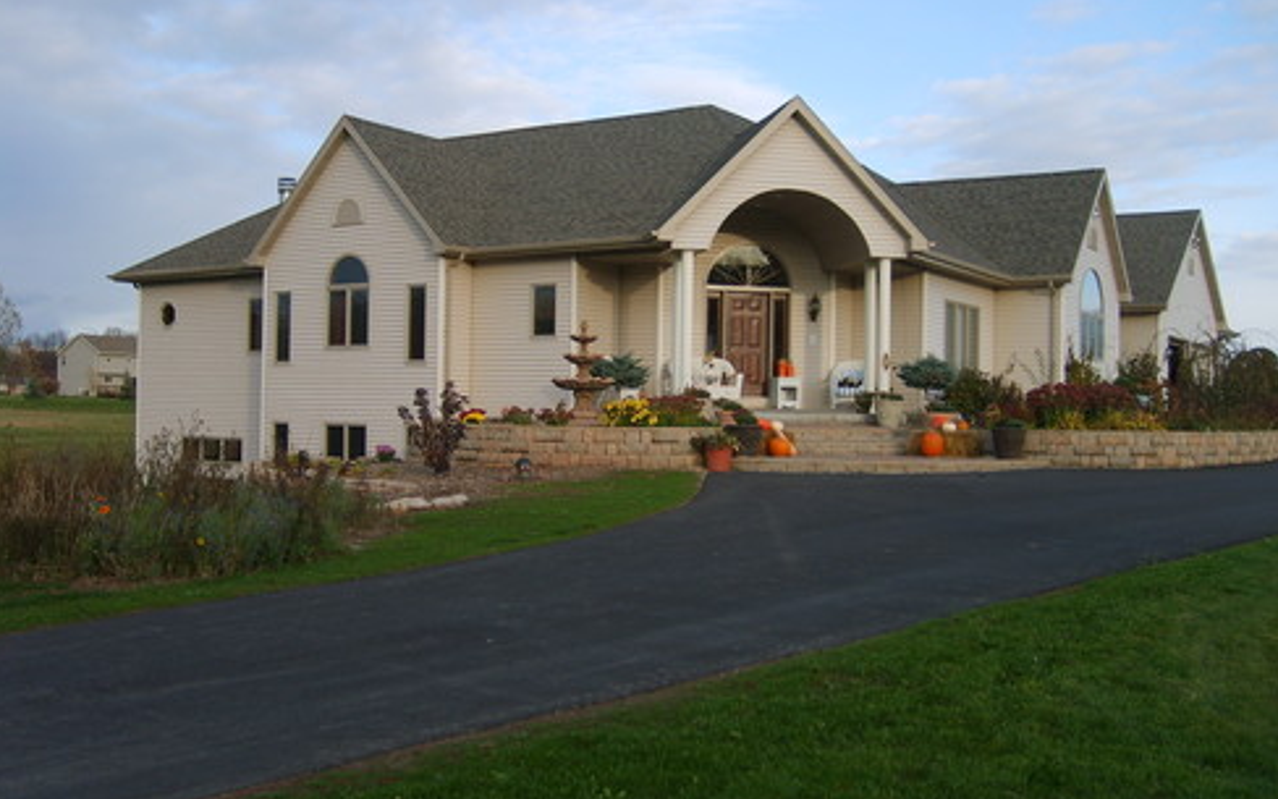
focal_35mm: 38
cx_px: 639
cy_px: 418
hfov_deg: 51.5
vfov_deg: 33.6
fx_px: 1324
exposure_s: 1/350
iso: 50
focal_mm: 5.8
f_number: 2.8
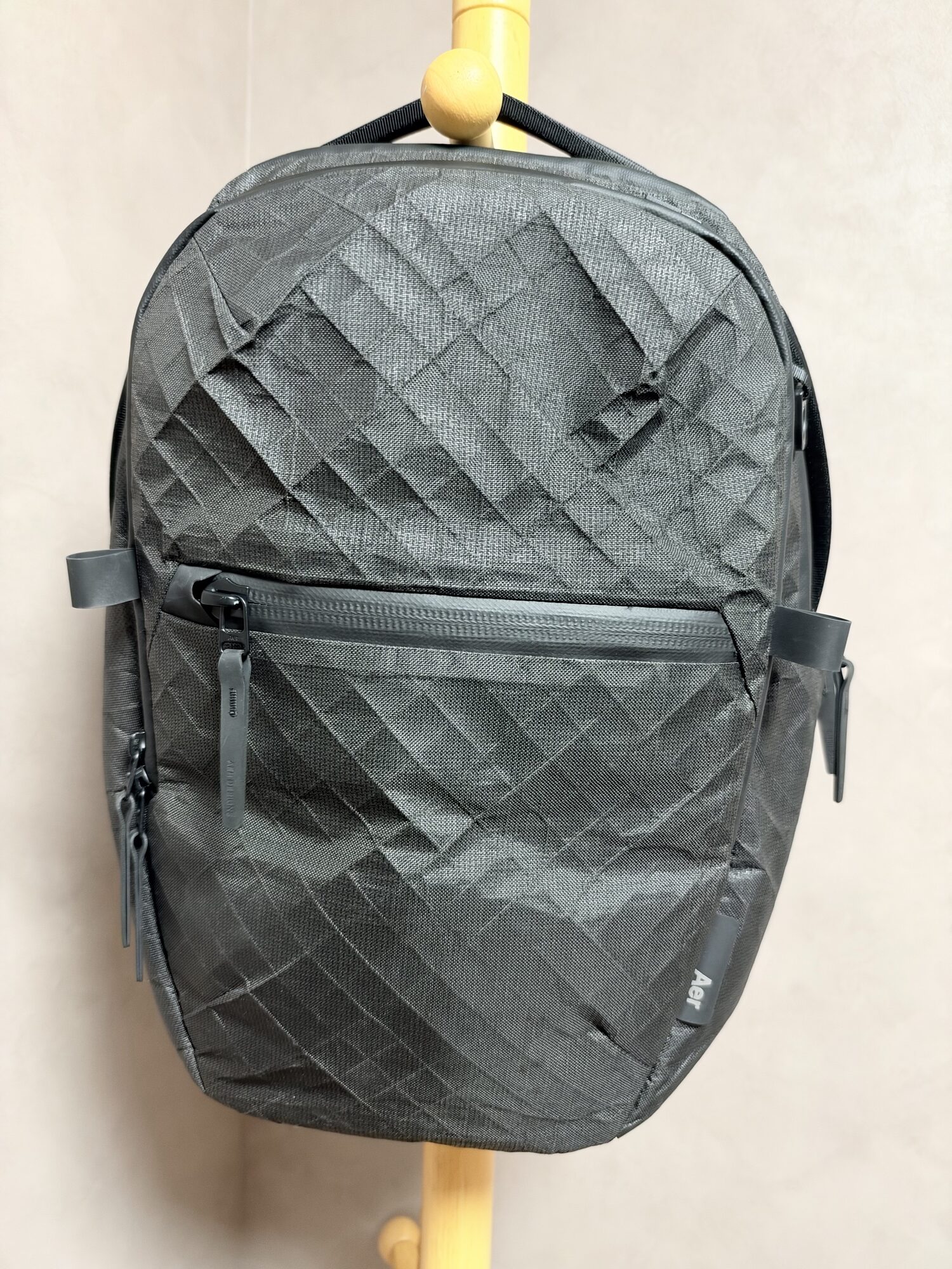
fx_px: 880
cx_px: 476
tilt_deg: -3.9
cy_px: 634
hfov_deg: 56.8
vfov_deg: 71.6
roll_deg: -1.5
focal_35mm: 24
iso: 500
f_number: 1.48
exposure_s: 1/60
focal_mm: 6.93
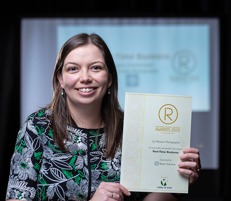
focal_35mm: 96
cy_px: 103
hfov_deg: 19.4
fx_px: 676
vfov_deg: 16.9
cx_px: 100
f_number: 4
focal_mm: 78
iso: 1000
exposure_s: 1/200
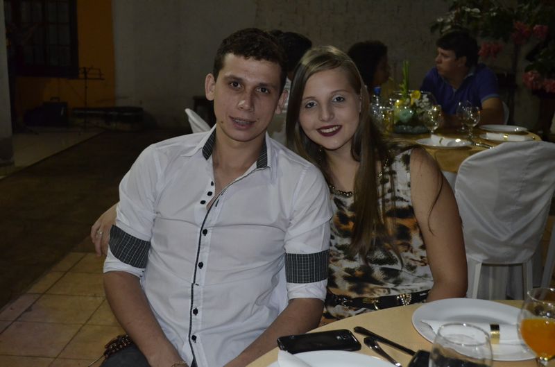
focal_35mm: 44
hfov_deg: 45.1
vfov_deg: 30.7
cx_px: 278
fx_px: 669
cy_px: 184
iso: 3200
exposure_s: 1/60
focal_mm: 29
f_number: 4.5
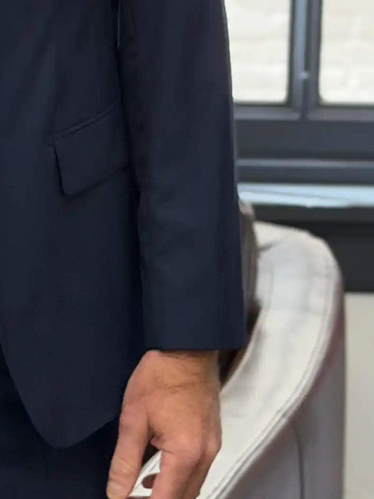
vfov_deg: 10.7
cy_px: 43
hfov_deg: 7.9
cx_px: -190
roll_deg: +0.0
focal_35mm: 184
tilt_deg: -8.4
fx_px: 2651
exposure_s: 1/225
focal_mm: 6.76
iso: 160
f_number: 1.78
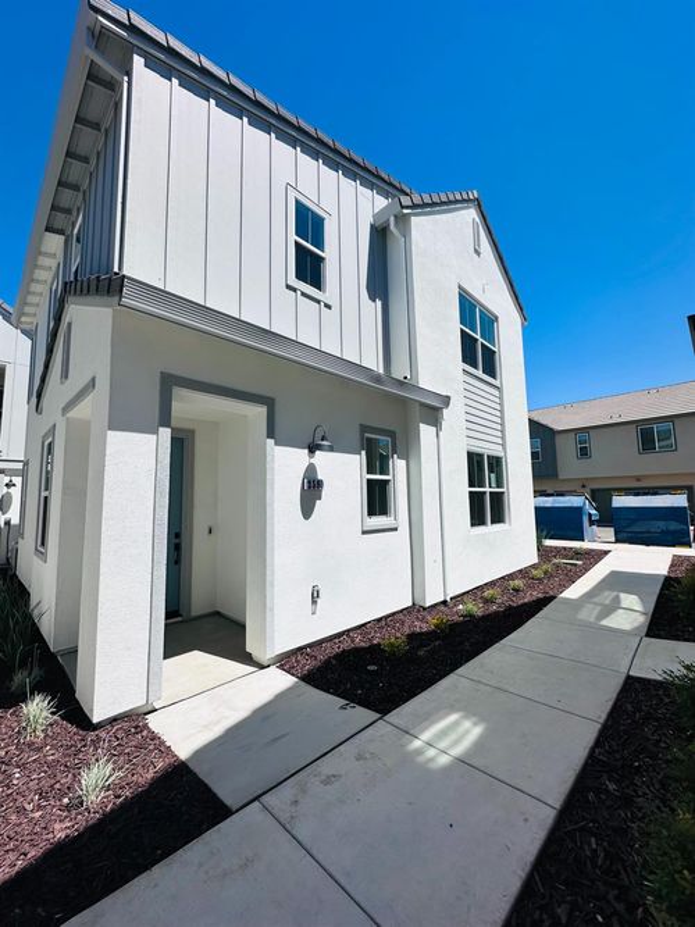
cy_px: 464
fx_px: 375
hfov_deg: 85.7
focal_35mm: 14
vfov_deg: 102.1
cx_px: 348
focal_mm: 2.22
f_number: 2.2
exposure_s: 1/3509
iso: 50
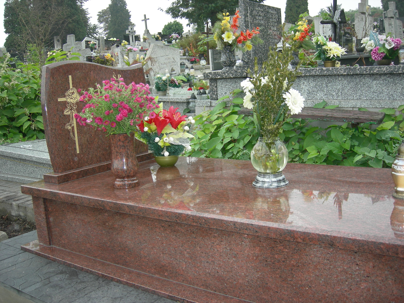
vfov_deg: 39.7
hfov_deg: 51.4
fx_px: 420
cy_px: 152
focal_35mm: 36
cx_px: 202
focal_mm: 7.5
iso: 64
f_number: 2.7
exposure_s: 1/30
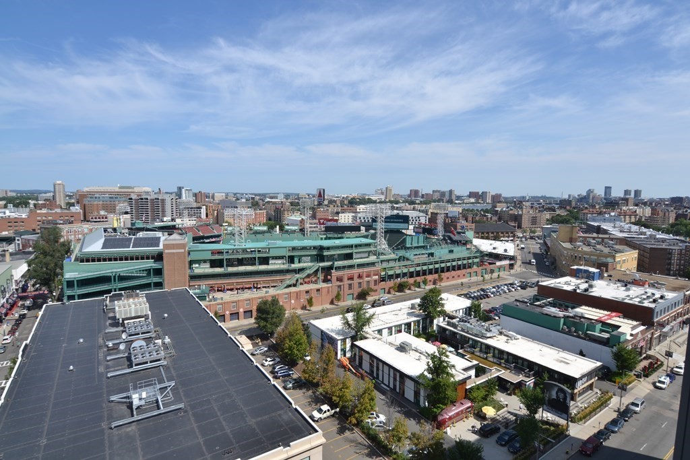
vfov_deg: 63.2
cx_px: 345
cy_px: 230
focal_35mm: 20
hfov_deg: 85.4
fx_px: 374
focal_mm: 13
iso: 100
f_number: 8
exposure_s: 1/250
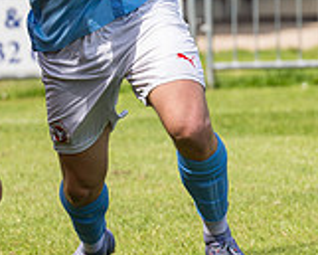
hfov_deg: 4.2
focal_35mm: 459
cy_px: 68
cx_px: 176
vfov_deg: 3.4
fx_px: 4323
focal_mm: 98
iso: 50
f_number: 2.8
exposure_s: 1/1000
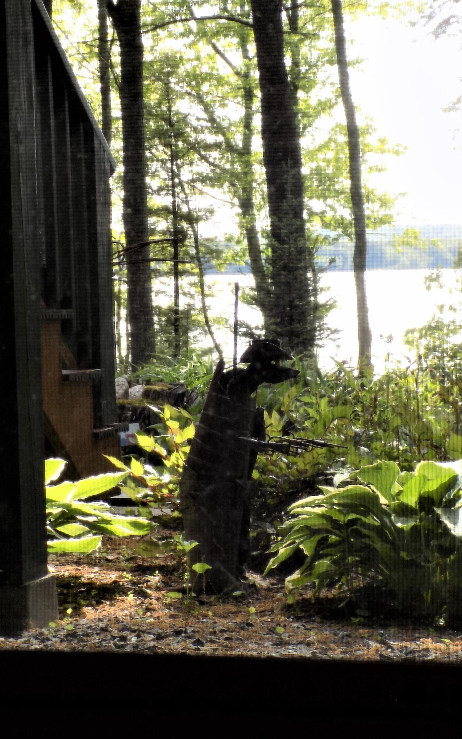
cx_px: 263
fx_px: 2015
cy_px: 370
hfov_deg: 13.1
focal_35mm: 100
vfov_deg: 20.8
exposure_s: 1/80
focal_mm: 12.5
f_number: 4.2
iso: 80
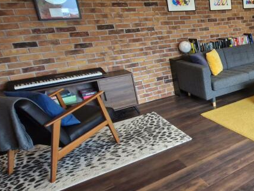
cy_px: 91
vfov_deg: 45.4
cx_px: 266
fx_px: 228
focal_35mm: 31
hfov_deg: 46.5
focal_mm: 1.74
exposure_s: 1/50
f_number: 2.2
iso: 64
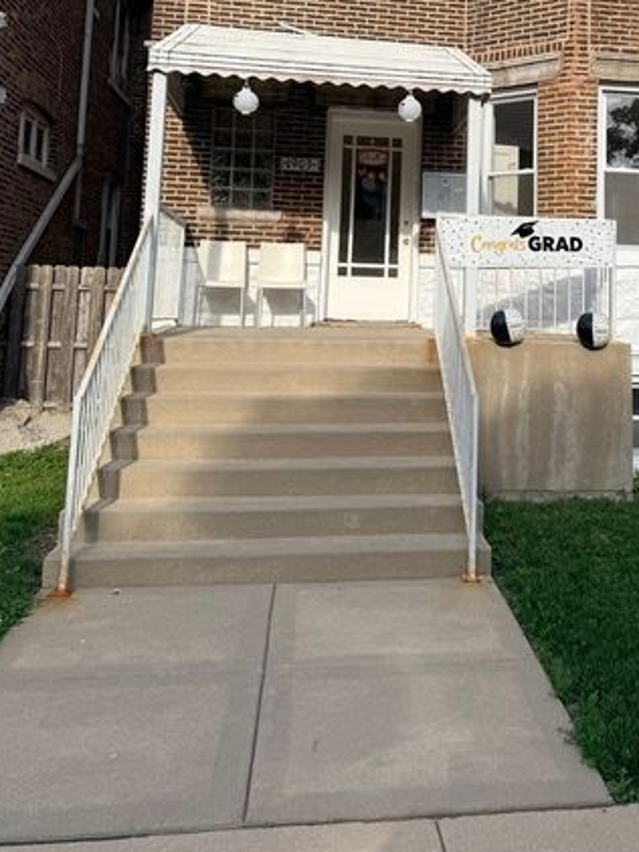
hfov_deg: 36.7
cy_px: 197
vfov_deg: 46.9
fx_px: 935
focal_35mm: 38
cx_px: 493
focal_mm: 6.76
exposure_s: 1/3279
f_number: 1.78
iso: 80
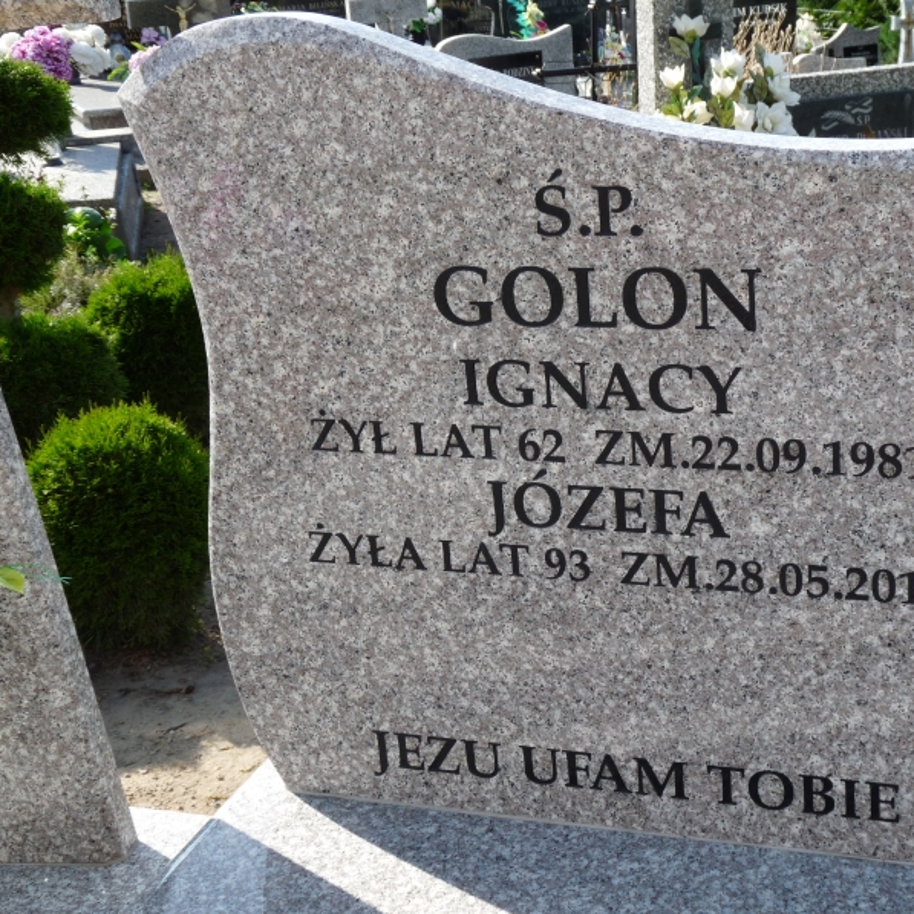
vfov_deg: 29.6
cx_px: 592
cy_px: 456
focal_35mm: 58
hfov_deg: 29.4
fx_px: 1733
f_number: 4.5
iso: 100
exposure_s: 1/250
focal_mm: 8.7
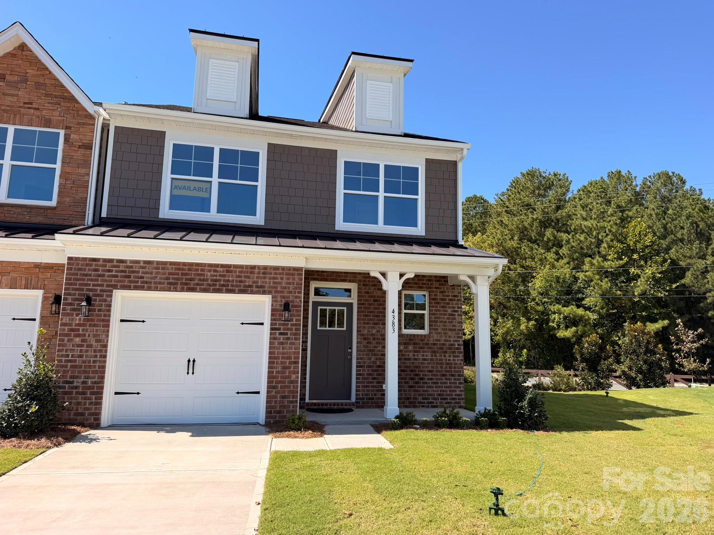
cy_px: 268
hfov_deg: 71.6
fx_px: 495
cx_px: 357
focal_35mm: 24
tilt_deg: +8.6
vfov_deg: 56.8
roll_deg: -0.9
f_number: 1.78
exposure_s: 1/3021
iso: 80
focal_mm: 6.76
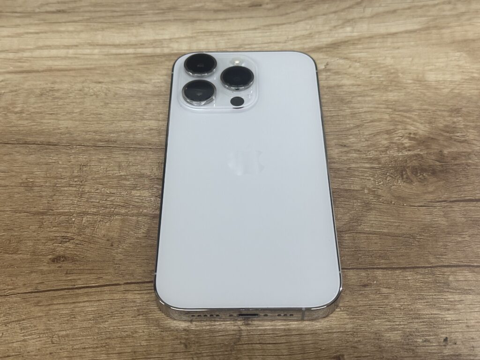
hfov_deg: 39.7
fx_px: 666
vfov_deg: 30.3
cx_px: 240
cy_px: 180
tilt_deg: -49.1
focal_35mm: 48
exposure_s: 1/100
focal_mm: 6.86
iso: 80
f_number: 1.78
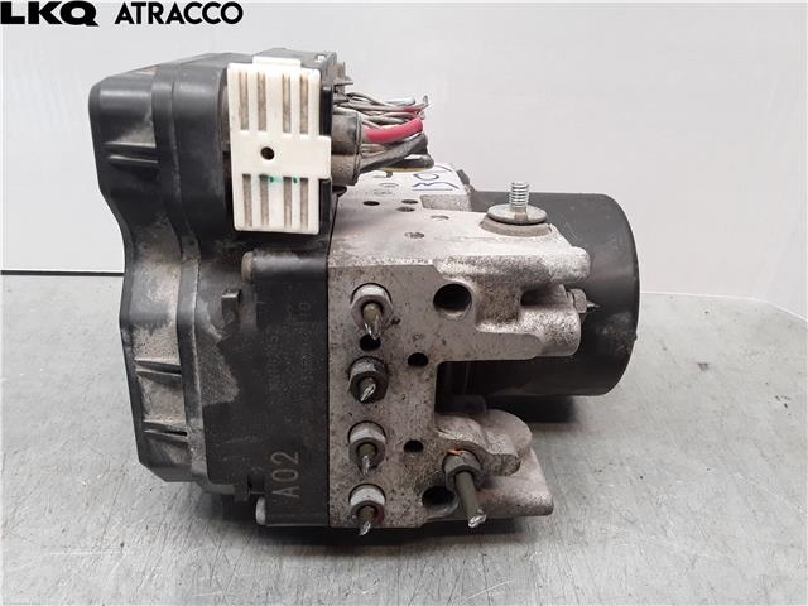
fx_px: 654
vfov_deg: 49.7
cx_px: 404
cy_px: 303
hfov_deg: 63.4
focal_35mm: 28
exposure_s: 1/50
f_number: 1.9
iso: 50
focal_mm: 2.91
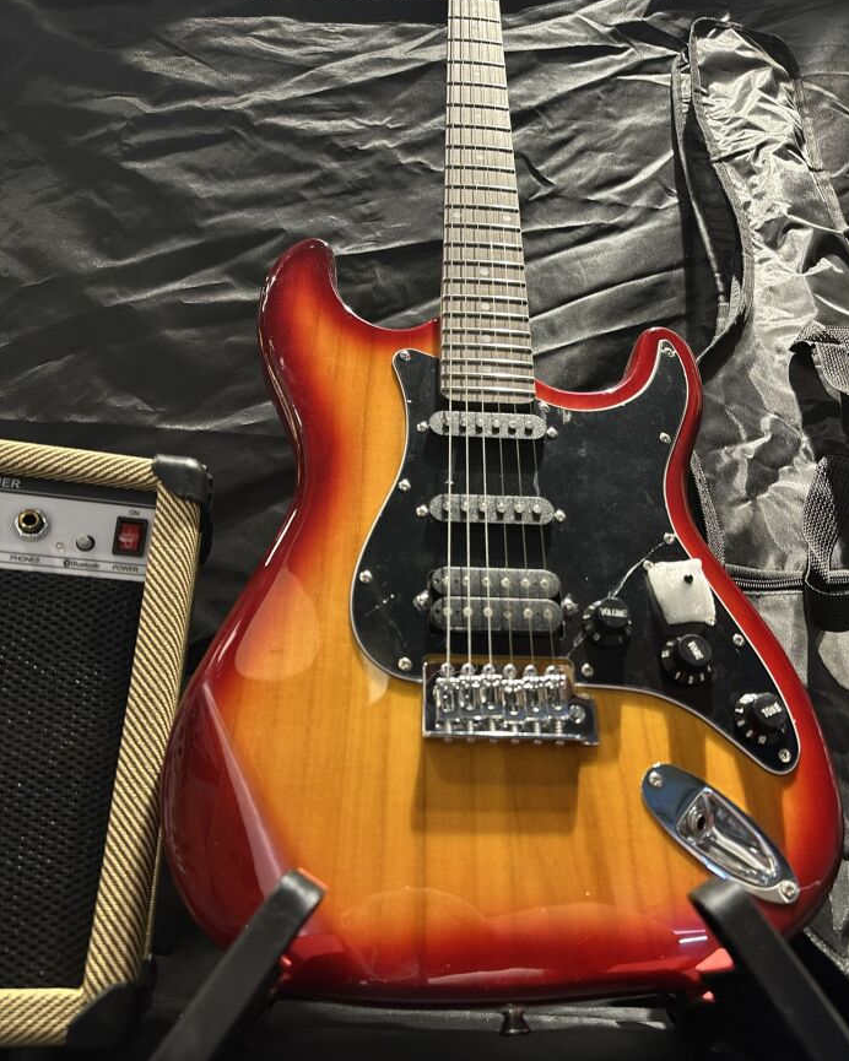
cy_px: 542
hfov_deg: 54.9
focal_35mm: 26
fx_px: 817
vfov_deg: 66.0
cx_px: 440
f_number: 1.78
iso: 200
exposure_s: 1/50
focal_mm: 6.86
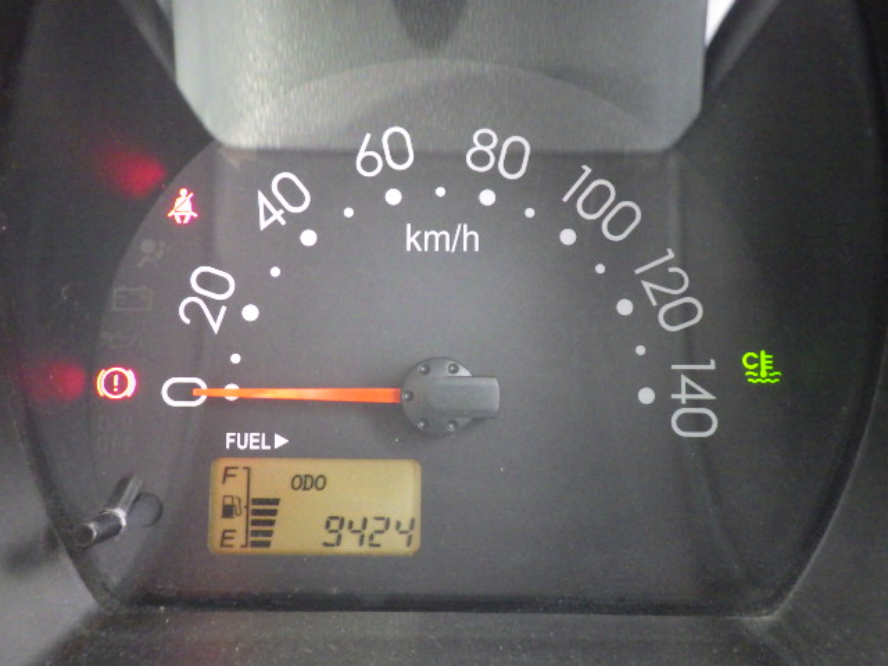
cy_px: 333
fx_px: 718
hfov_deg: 63.4
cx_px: 444
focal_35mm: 28
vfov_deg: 49.7
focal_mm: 5
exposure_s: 1/45
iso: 640
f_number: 3.5
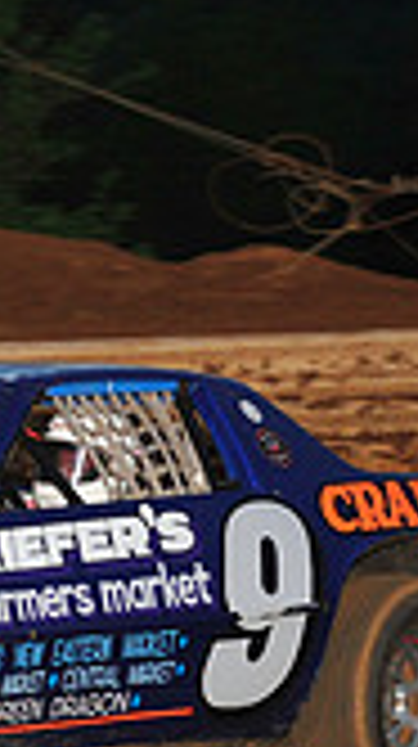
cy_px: 526
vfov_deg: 5.6
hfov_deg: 3.1
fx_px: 7590
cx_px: -211
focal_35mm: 384
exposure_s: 1/320
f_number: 7.1
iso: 1000
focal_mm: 105
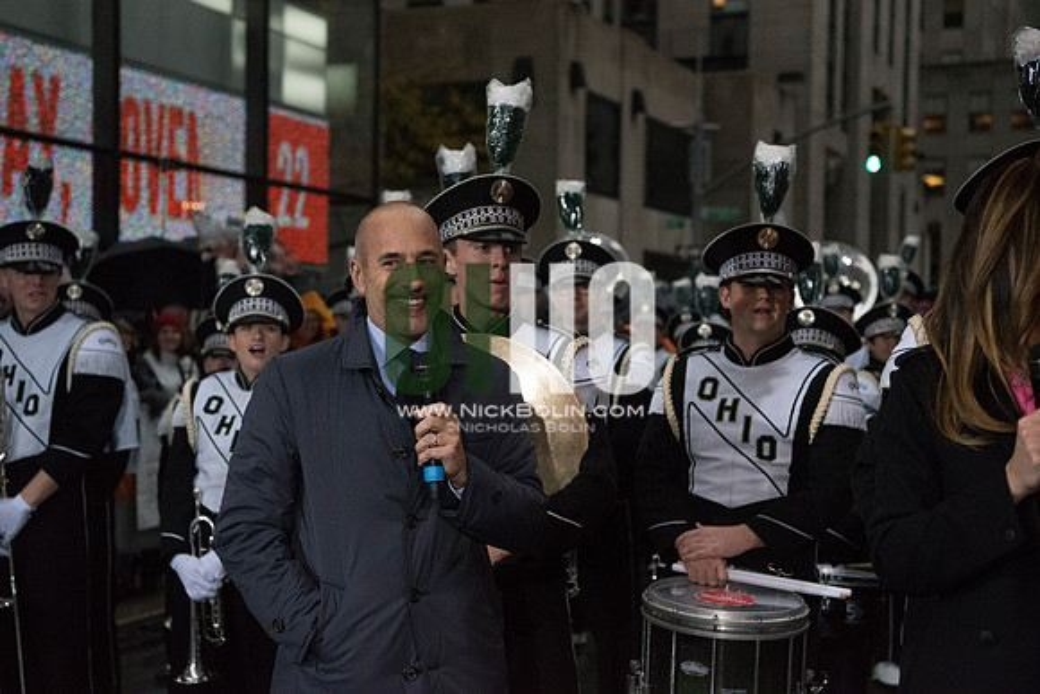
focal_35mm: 58
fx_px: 1676
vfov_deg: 23.4
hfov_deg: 34.5
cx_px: 520
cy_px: 347
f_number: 4
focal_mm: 58
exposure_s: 1/4000
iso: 10000
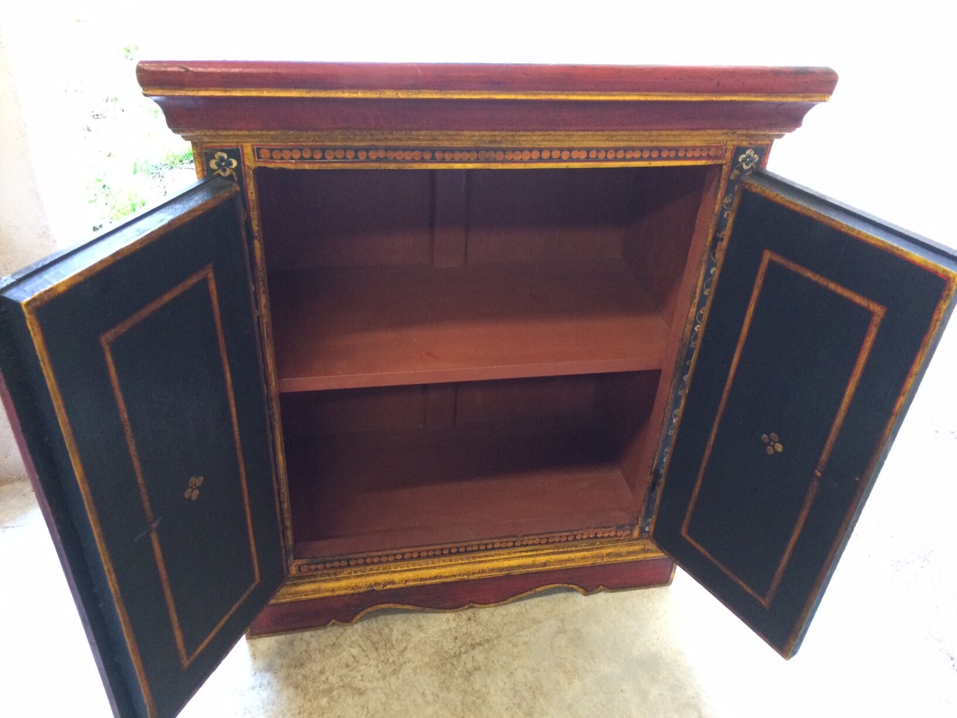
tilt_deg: -36.6
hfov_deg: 61.7
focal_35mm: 29
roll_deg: -4.8
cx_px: 478
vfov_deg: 48.2
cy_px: 359
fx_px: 802
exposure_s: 1/33
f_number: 2.2
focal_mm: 4.15
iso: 250
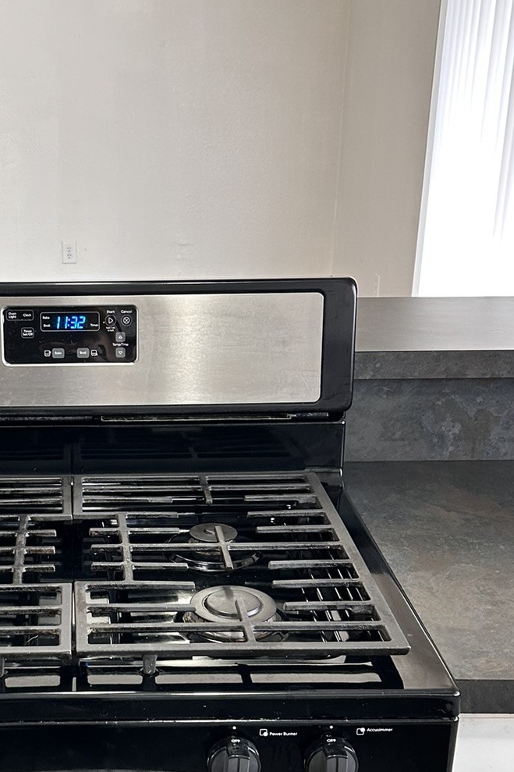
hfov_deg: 23.8
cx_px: 94
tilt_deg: -23.8
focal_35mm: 56
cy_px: 535
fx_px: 1200
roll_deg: +0.4
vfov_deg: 35.2
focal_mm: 5.7
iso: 100
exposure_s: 1/60
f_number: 1.5
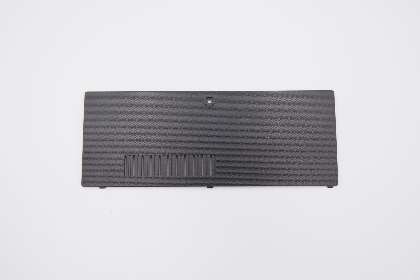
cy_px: 140
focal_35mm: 29
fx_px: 338
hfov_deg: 63.7
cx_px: 210
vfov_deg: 45.0
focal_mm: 19.2
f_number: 5.6
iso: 800
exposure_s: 1/200
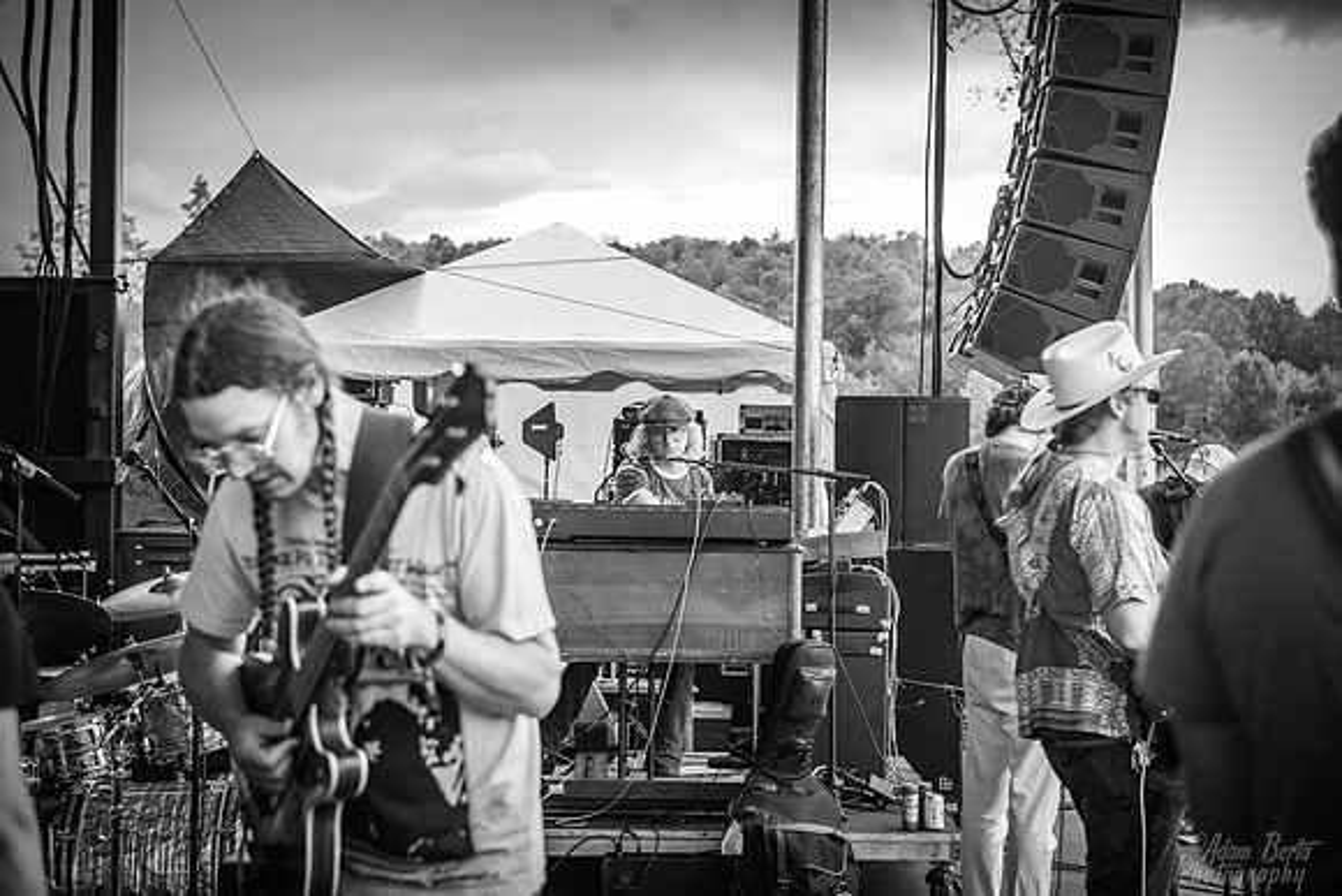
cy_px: 448
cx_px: 671
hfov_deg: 28.8
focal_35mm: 70
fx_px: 2610
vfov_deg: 19.5
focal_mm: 70
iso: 200
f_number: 4
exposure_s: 1/200
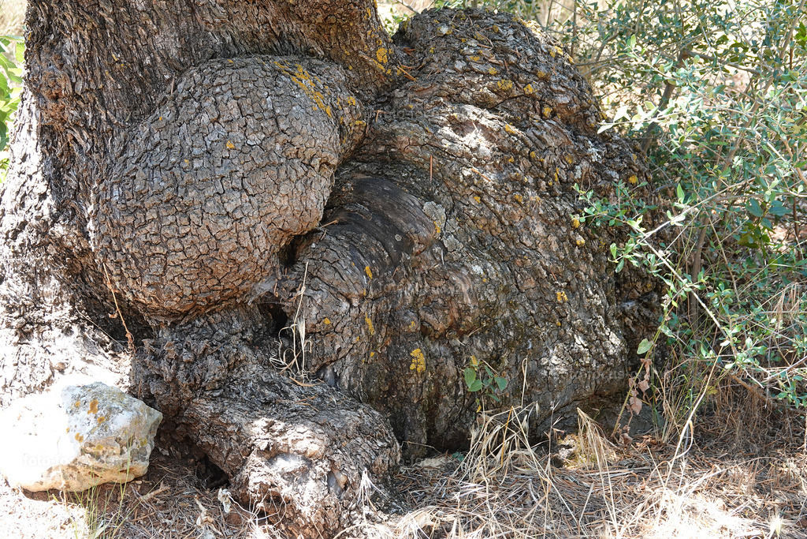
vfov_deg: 18.4
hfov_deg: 27.3
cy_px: 270
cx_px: 404
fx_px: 1659
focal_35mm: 74
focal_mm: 27.24
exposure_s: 1/80
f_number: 3.5
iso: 160
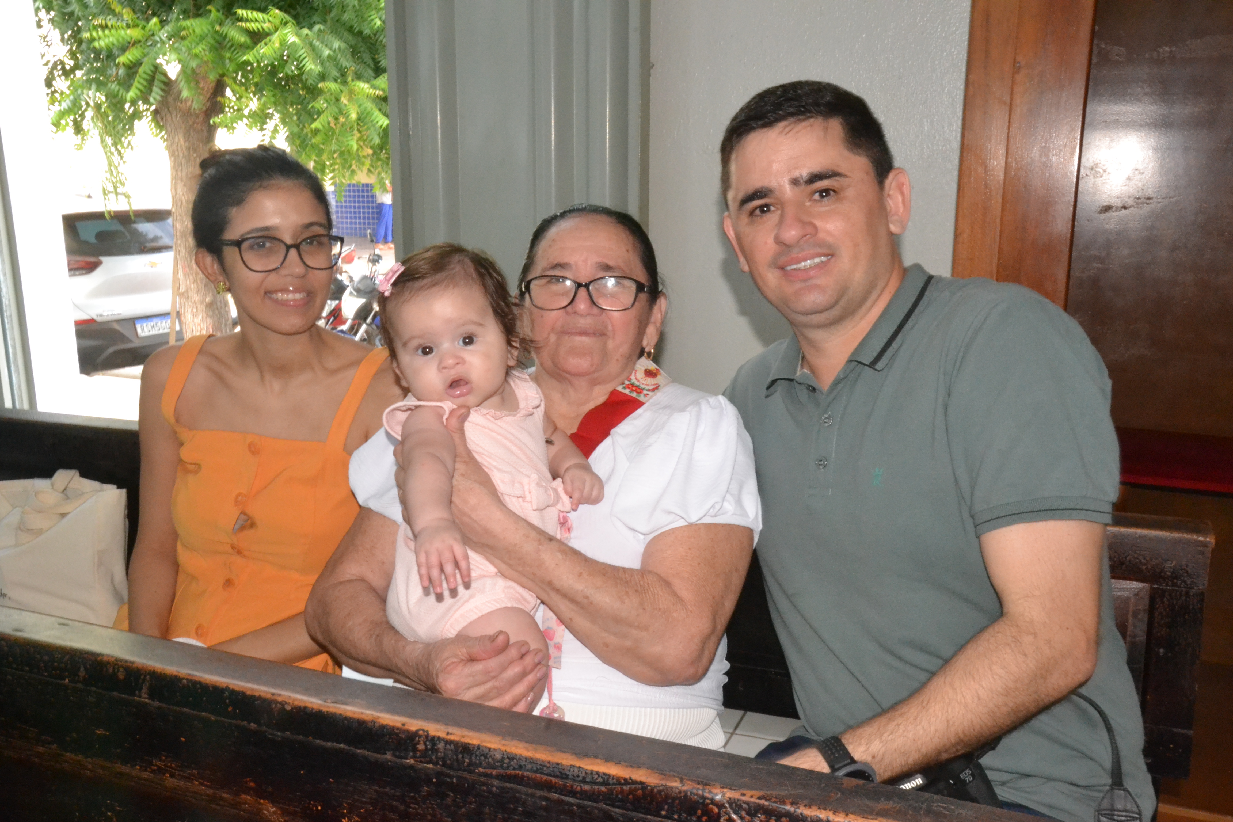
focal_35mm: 33
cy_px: 411
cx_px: 616
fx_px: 1130
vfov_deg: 40.0
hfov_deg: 57.2
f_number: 25
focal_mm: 22
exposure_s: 1/30
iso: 3200
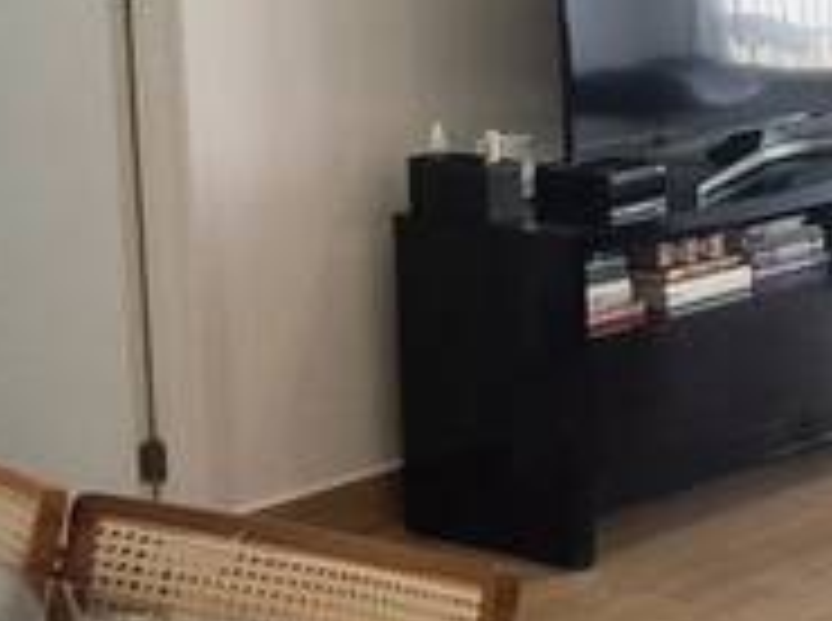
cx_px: 980
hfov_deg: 16.2
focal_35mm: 117
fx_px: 2807
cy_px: 148
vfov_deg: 12.6
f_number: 2.2
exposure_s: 1/120
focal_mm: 1.91
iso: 64
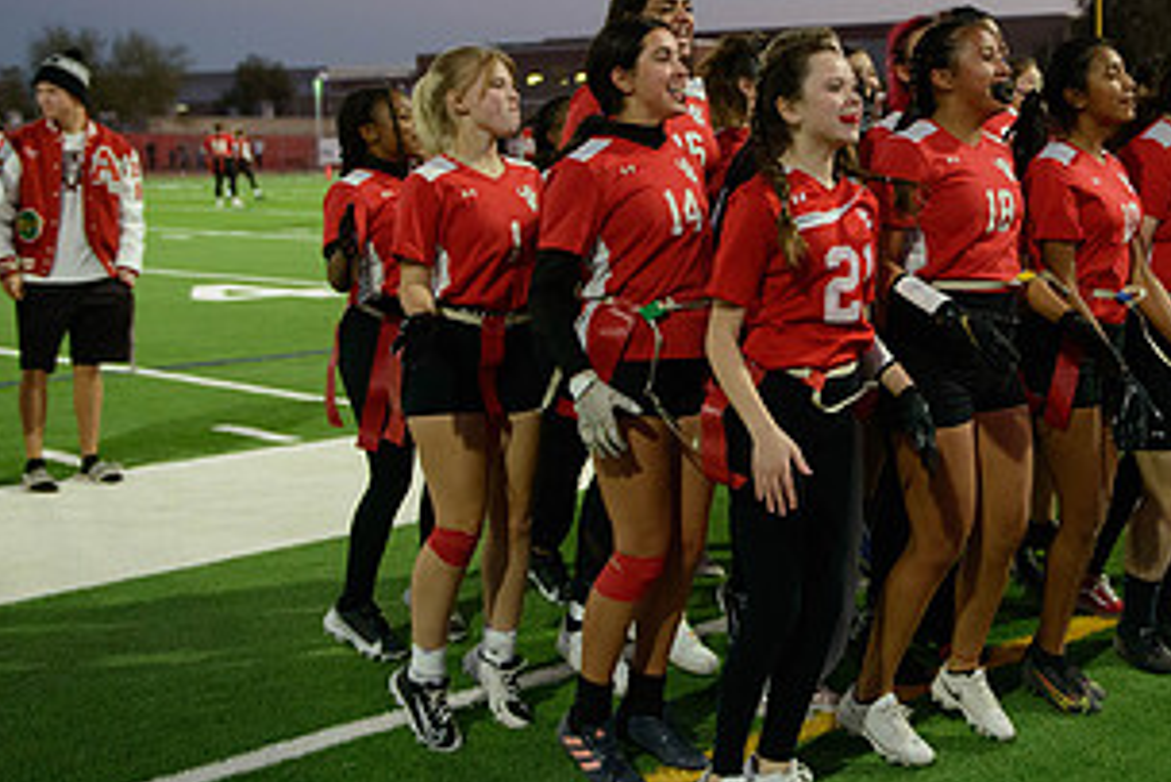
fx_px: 1985
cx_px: 855
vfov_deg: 22.2
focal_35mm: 61
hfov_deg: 32.3
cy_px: 279
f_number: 2.8
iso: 3200
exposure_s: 1/640
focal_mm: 32
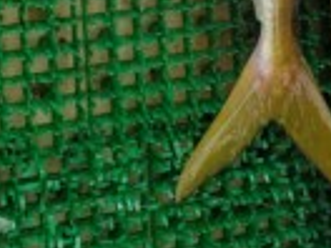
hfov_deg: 16.5
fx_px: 1128
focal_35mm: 118
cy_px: -225
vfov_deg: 11.5
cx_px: 303
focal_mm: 4.3
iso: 50
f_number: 2.4
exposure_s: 1/185
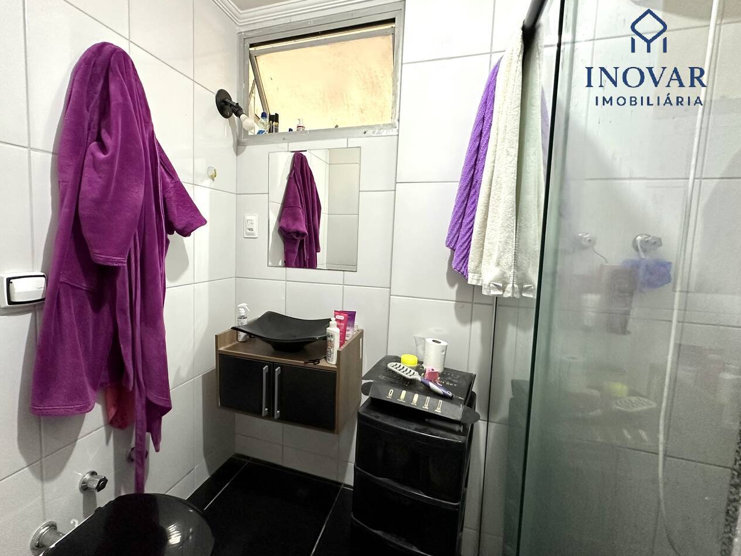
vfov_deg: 78.1
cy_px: 267
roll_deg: -2.0
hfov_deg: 94.3
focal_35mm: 16
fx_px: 343
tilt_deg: -5.9
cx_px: 338
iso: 320
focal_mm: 2.22
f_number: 2.2
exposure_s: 1/60
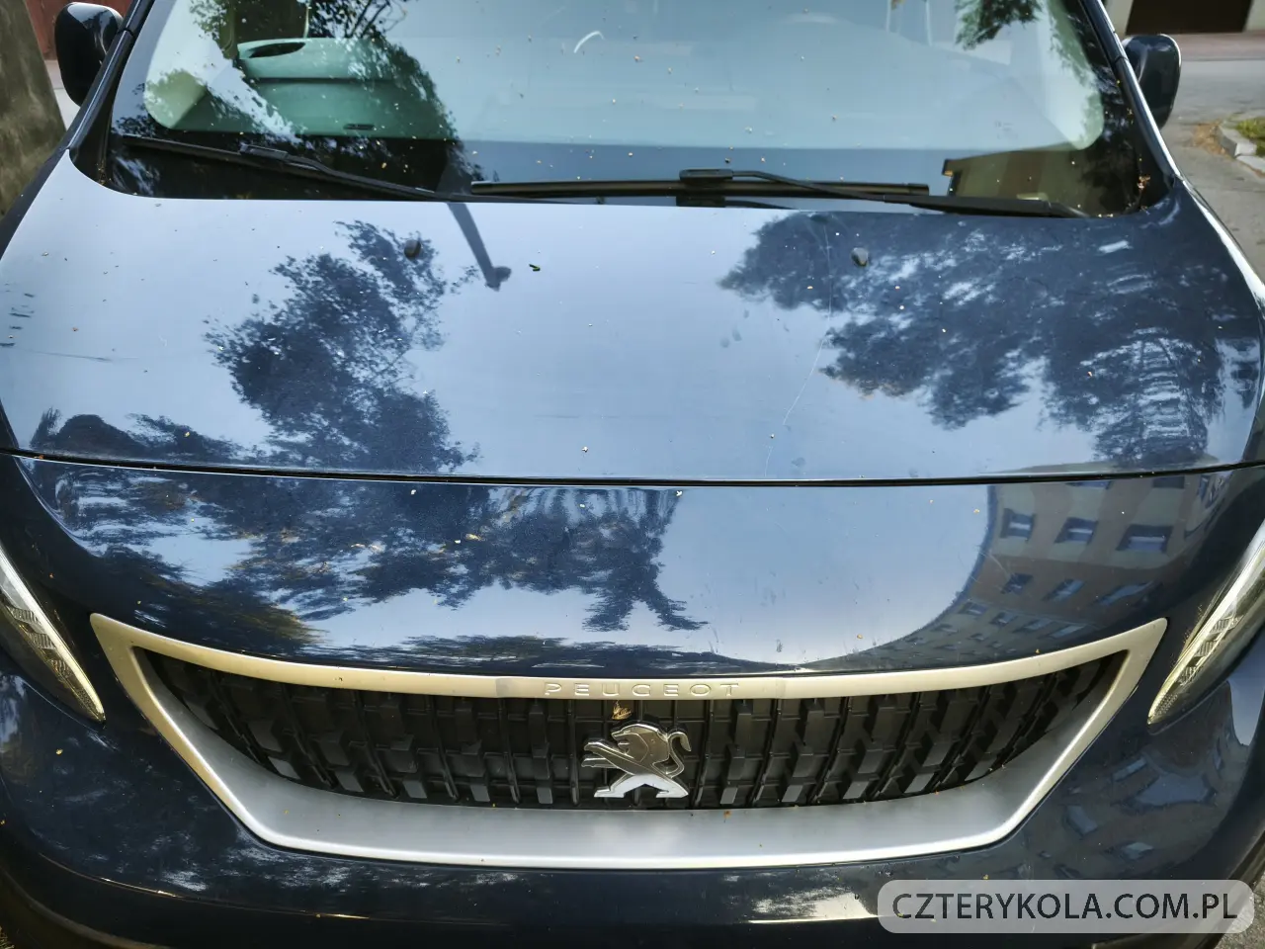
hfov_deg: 73.9
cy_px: 474
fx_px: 841
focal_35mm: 23
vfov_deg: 58.9
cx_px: 632
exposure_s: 1/50
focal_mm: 5.35
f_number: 1.7
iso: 250
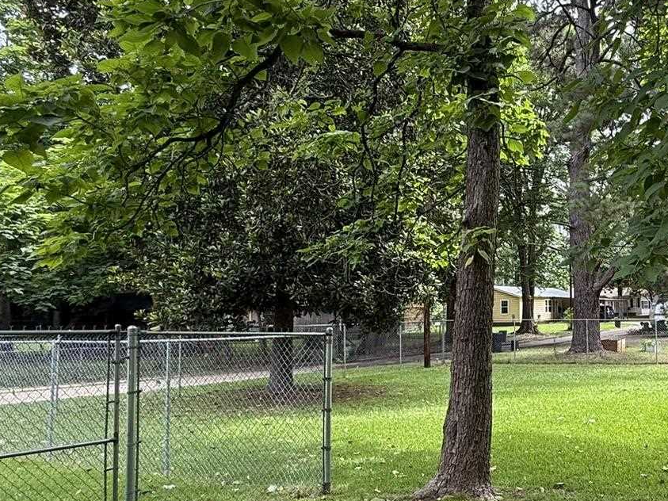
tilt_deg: +3.4
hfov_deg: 47.8
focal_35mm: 34
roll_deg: +0.8
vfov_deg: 41.8
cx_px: 614
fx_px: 656
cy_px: 271
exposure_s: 1/172
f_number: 2.2
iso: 50
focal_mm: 2.22
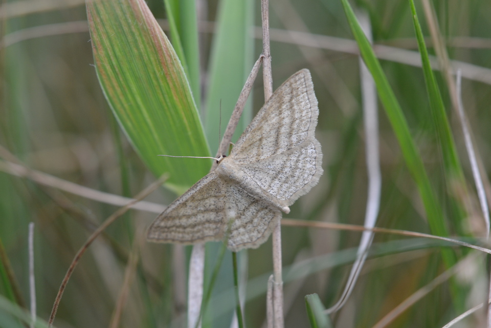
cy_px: 164
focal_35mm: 278
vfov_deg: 5.0
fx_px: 3784
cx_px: 246
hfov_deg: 7.4
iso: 400
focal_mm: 185
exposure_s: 1/125
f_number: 5.6
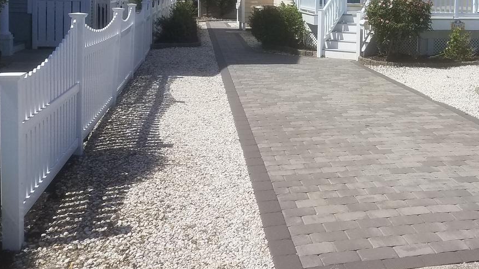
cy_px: 13
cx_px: 377
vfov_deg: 24.5
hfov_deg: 42.0
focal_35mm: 47
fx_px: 597
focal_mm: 4.2
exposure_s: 1/3240
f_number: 1.7
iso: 40
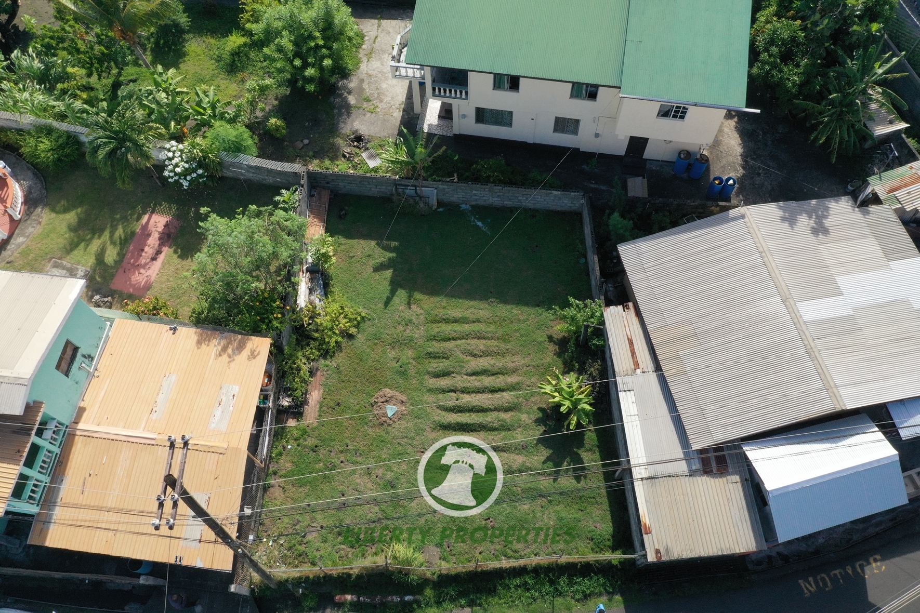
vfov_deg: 46.4
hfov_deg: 65.5
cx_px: 460
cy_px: 306
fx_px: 715
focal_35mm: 28
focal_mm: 10.26
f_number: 10
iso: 500
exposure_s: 1/15
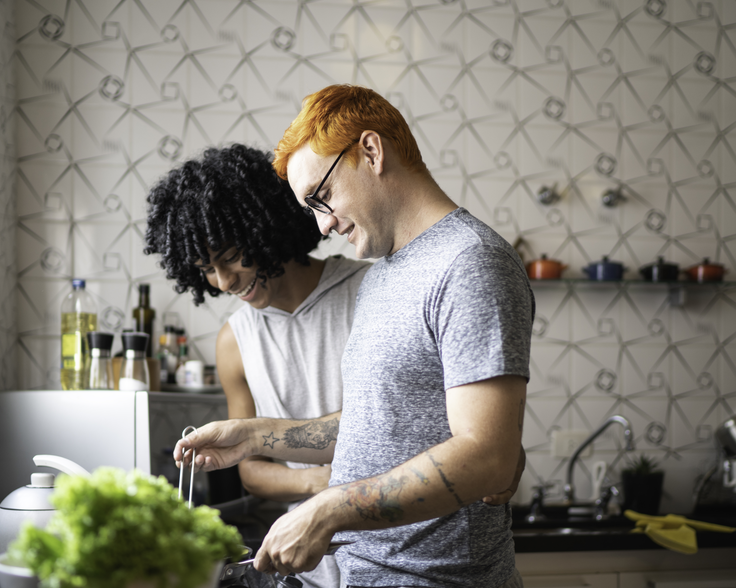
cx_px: 341
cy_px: 332
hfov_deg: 41.1
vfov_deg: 33.4
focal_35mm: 45
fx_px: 980
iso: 200
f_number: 1.4
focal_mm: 35
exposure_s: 1/200
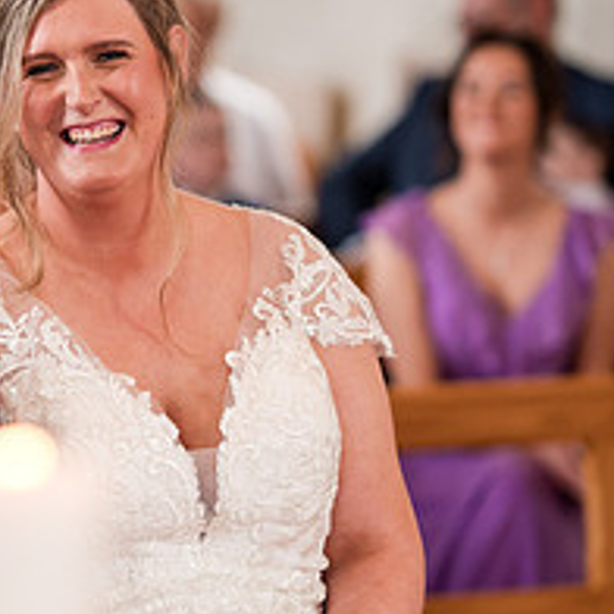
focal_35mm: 236
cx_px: -36
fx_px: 4736
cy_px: 239
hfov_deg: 7.4
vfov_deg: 7.4
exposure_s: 1/500
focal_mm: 85
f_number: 1.4
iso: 640
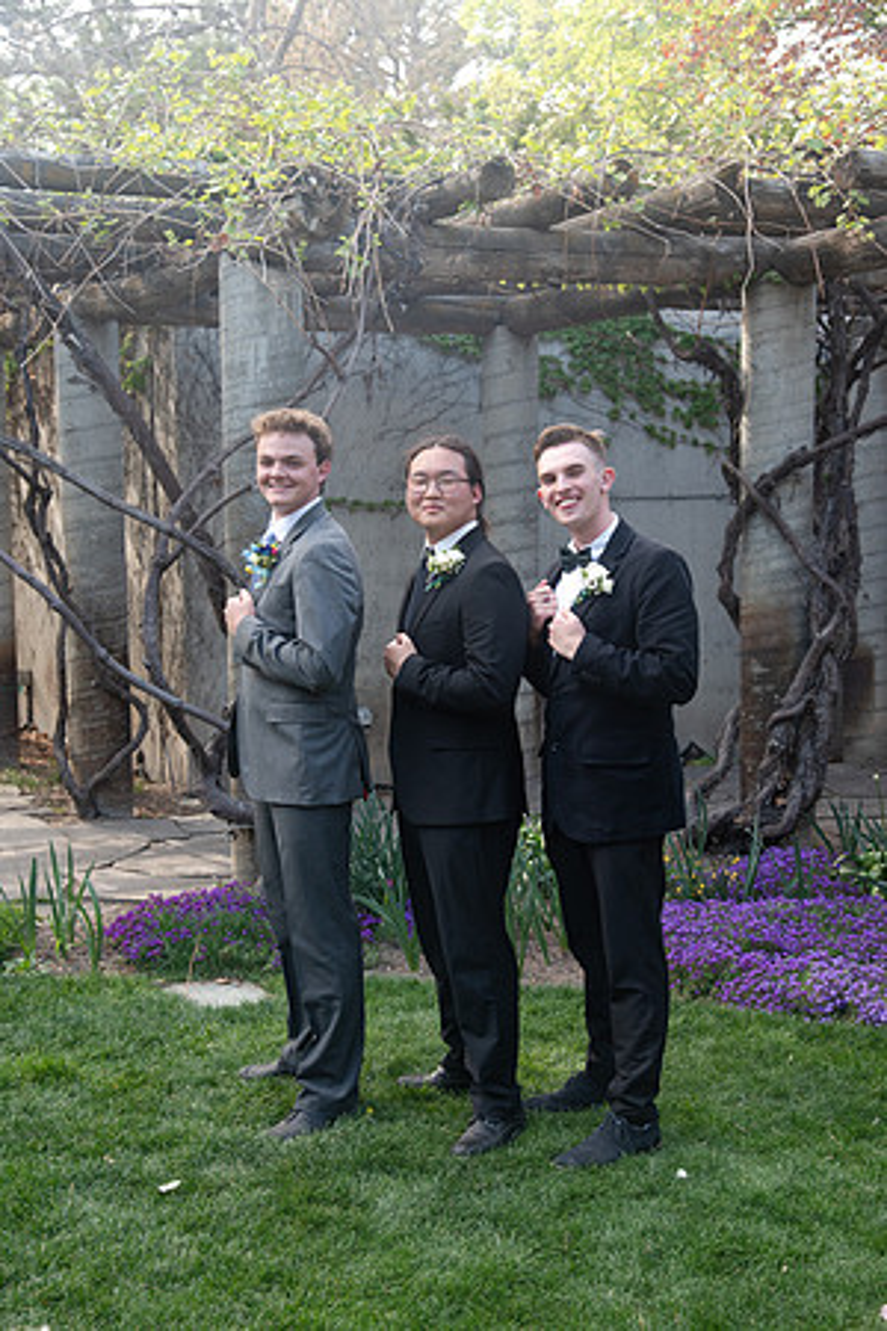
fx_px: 1848
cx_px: 444
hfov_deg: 27.0
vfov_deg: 39.6
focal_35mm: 50
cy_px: 666
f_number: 5.6
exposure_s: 1/125
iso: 500
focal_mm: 50
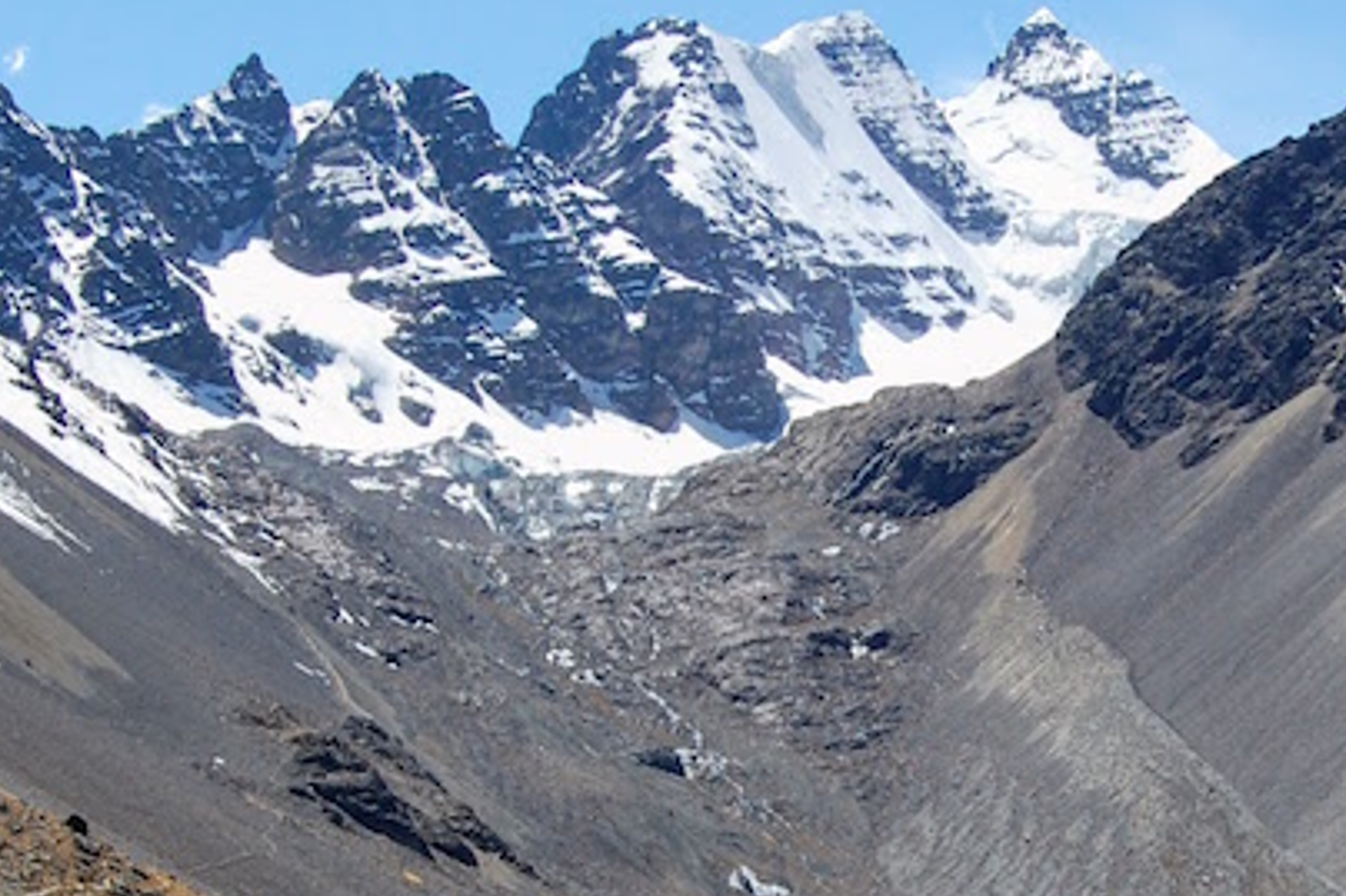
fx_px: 4260
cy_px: 691
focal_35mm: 114
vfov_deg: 12.0
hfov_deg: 17.9
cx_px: 990
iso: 400
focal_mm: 30
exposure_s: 1/500
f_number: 11
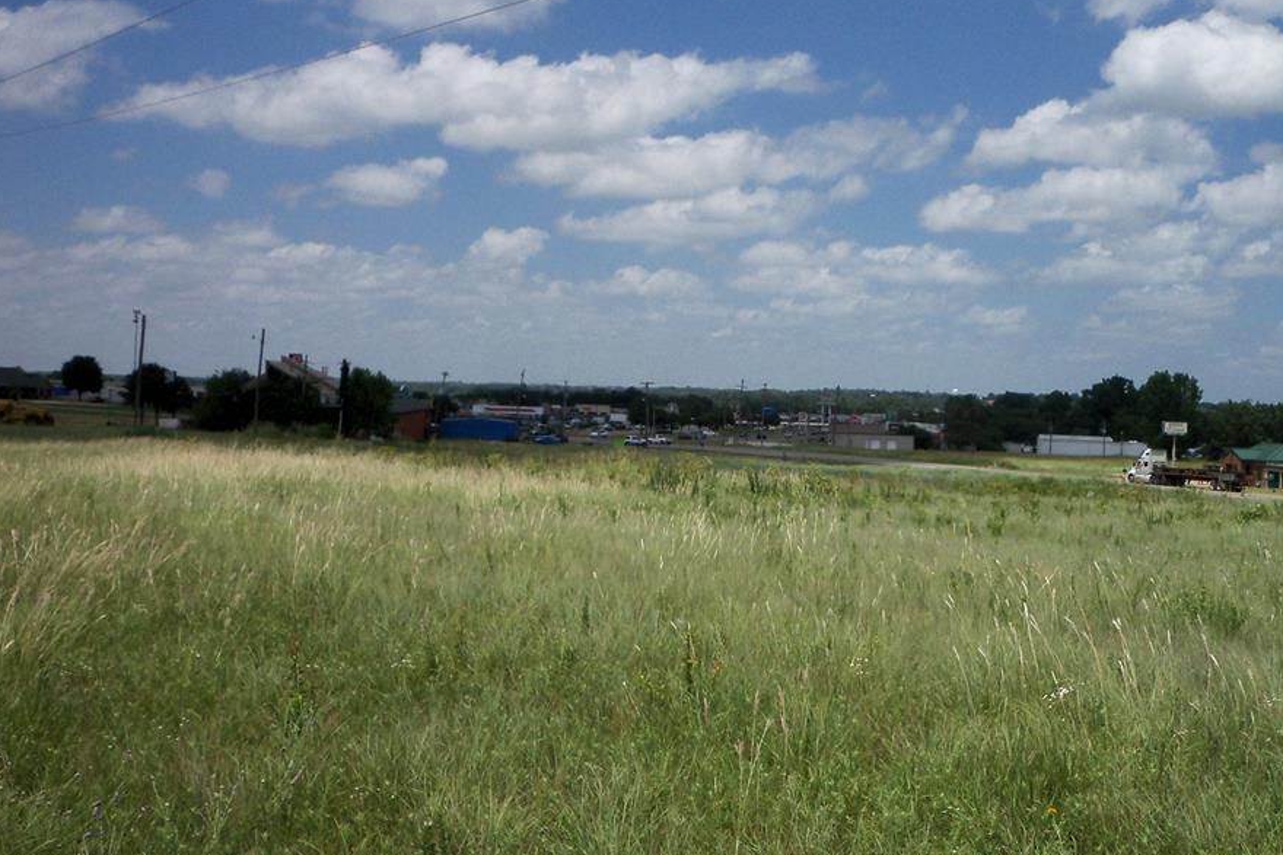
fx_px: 1640
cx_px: 714
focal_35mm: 46
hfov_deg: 42.7
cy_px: 399
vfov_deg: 29.2
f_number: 5.6
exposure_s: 1/800
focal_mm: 6.3
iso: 100
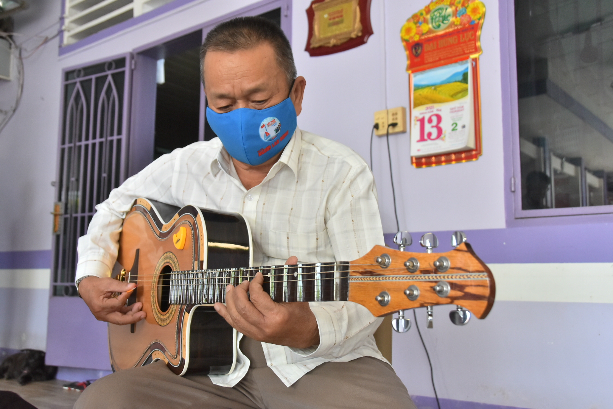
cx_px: 306
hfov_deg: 53.1
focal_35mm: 36
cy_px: 204
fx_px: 613
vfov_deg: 36.9
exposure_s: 1/125
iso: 800
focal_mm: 24
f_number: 5
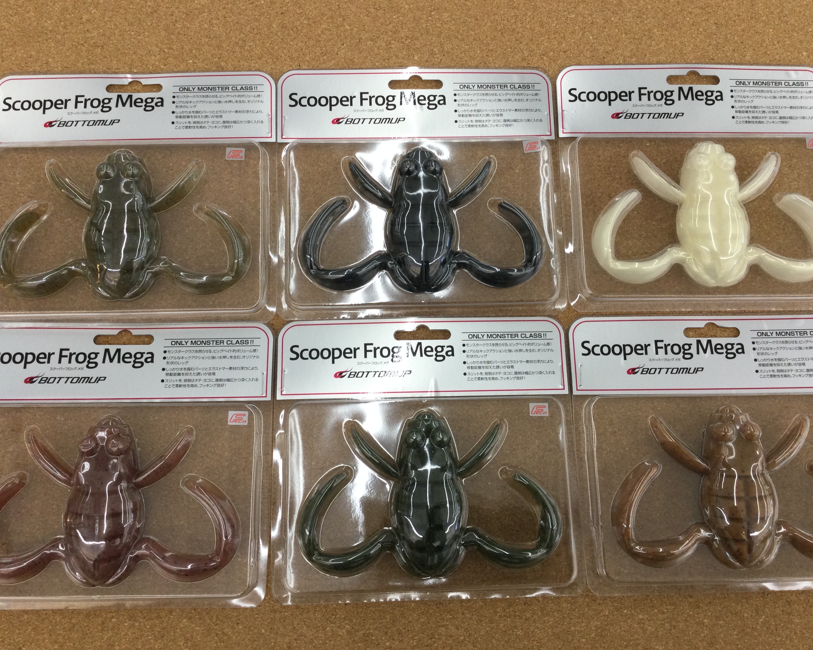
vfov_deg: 44.5
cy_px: 324
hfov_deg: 54.2
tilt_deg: -79.8
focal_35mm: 33
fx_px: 794
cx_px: 421
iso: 25
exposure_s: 1/40
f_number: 2.4
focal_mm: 3.3
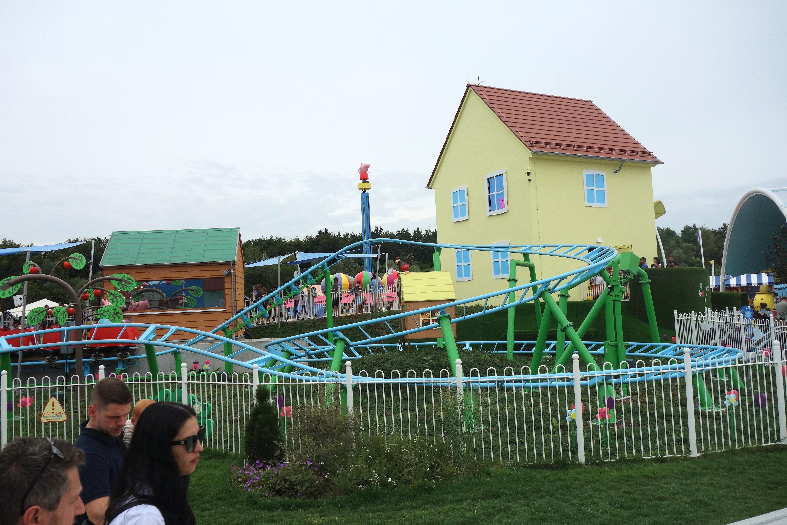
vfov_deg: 43.6
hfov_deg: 61.9
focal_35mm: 30
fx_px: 656
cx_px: 394
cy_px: 262
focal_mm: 11.18
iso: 125
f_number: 5.6
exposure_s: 1/400
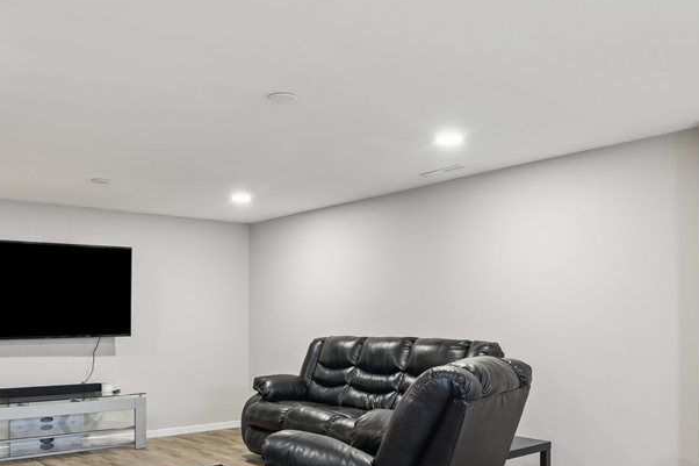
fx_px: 660
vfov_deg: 38.3
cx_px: 362
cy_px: 321
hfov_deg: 55.8
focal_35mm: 34
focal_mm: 16
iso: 400
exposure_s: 1/2.5
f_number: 10
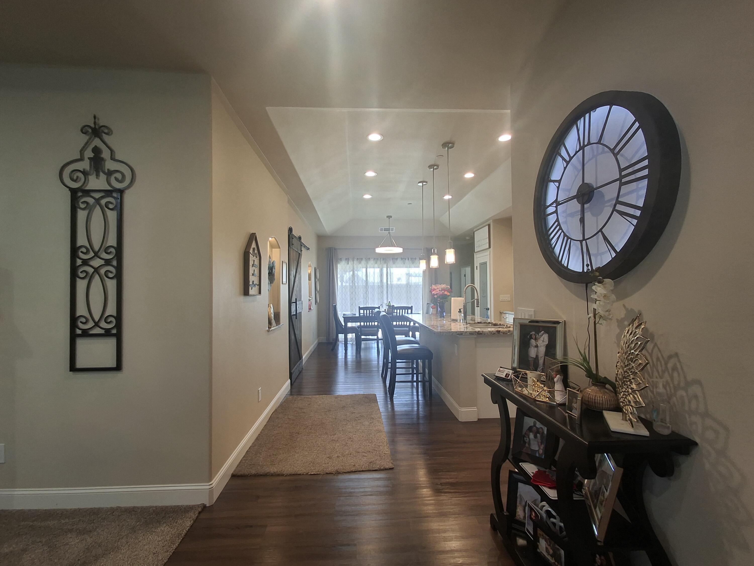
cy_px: 283
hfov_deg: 94.5
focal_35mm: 16
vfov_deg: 78.1
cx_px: 377
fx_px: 349
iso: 40
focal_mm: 1.64
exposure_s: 1/40
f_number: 2.2
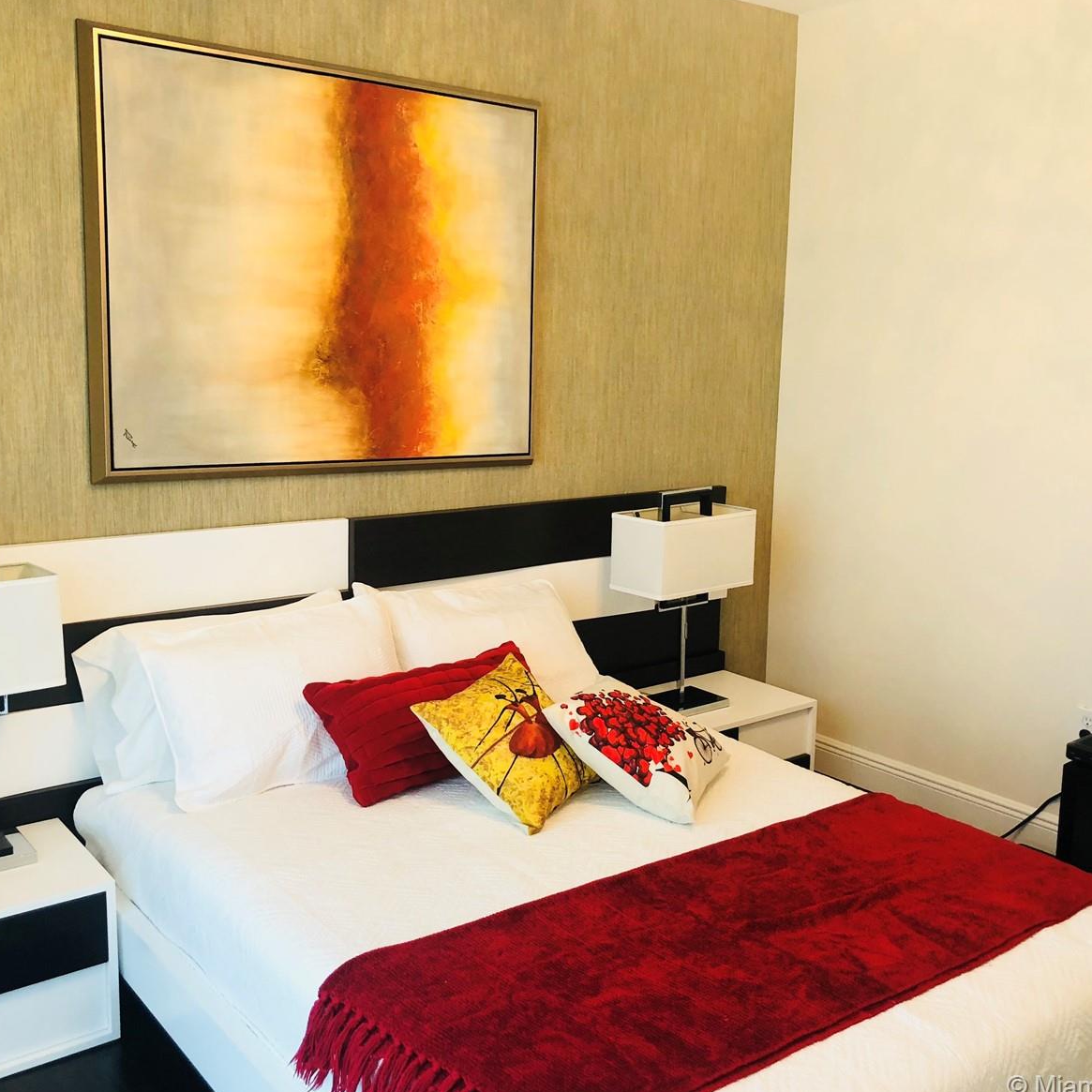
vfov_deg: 48.5
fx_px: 1213
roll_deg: -1.5
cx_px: 561
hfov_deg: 48.4
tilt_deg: -8.4
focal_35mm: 34
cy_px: 543
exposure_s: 1/24
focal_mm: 3.99
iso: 40
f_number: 1.8
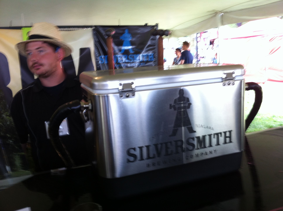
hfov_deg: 52.7
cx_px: 142
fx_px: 286
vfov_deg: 40.6
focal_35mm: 35
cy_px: 106
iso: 80
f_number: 2.8
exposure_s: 1/20
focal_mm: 3.85
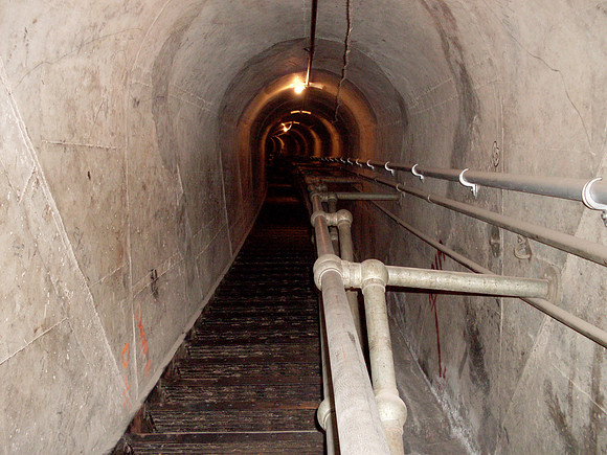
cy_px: 228
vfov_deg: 37.7
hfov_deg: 49.0
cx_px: 304
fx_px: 666
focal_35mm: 38
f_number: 2.8
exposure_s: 1/45
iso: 240
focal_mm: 6.3
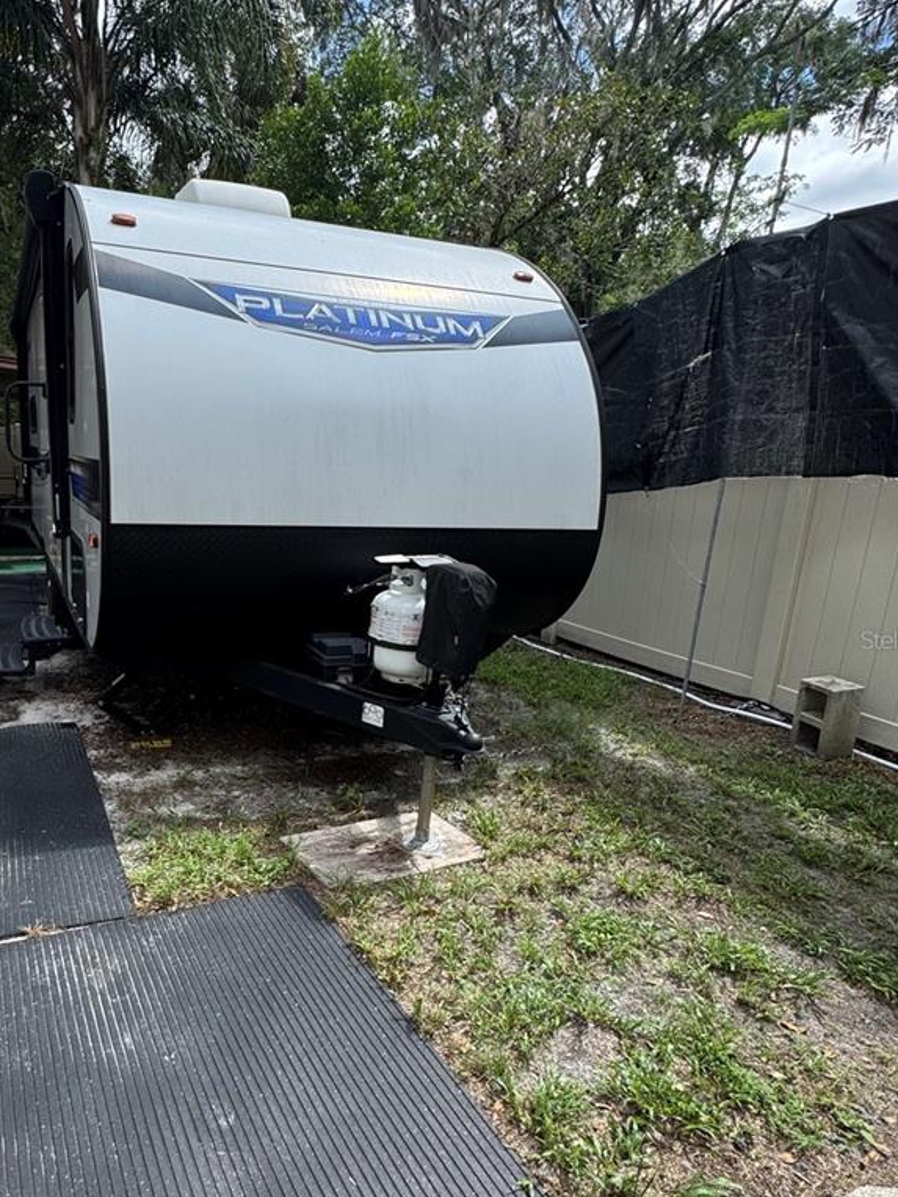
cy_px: 639
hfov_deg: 59.0
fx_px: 761
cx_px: 266
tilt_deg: -14.8
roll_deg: -1.2
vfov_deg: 76.3
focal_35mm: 22
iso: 40
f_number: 2.2
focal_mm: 2.22
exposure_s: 1/713
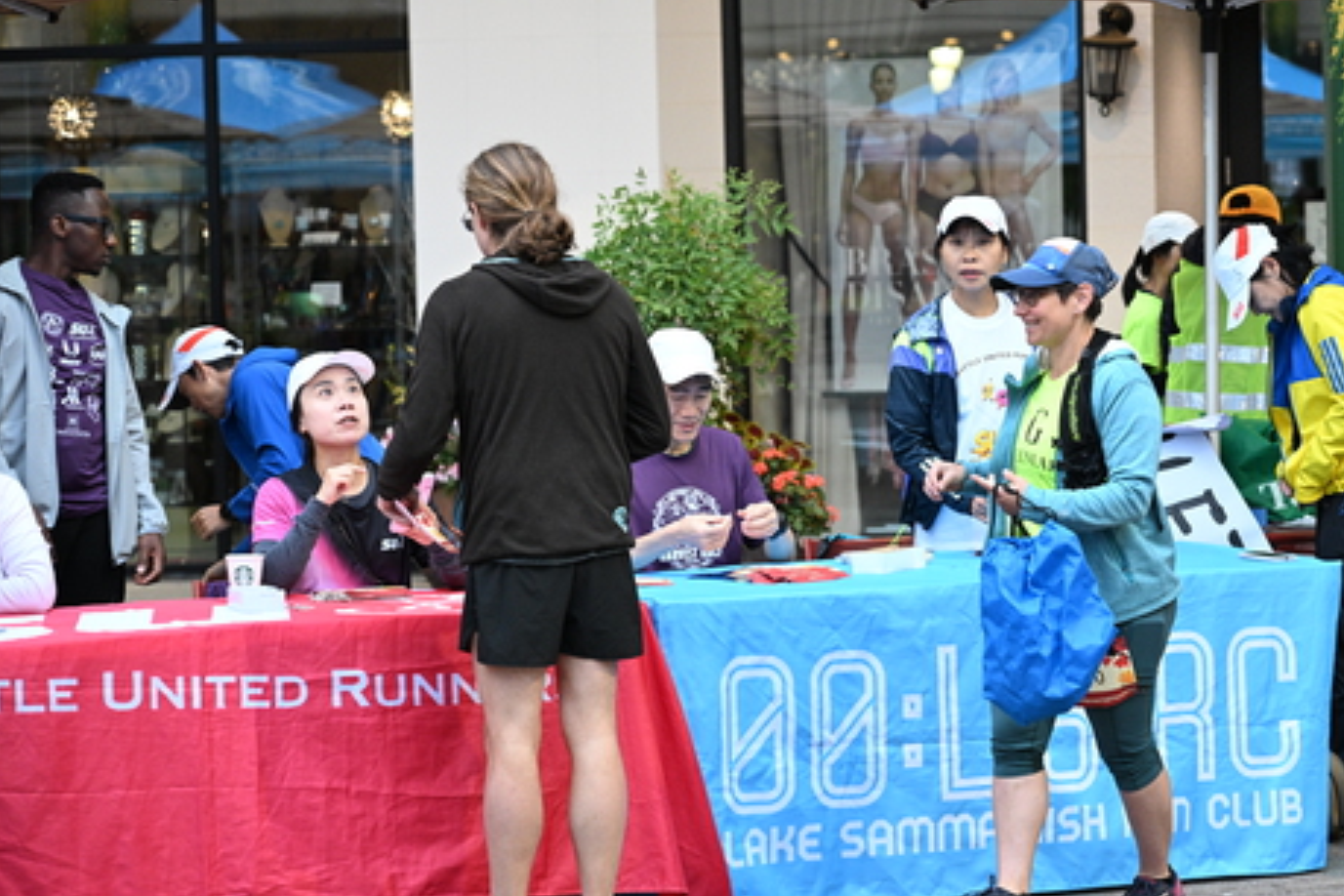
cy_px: 423
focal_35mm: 103
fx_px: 3845
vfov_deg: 13.3
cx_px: 773
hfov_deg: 19.8
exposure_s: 1/200
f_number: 4
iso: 3200
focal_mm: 86
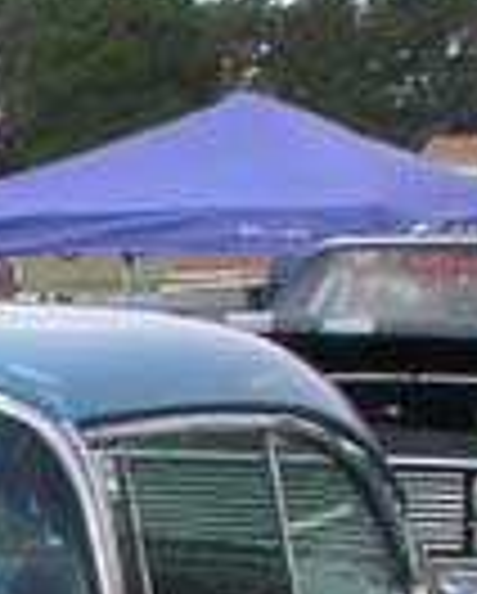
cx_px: -612
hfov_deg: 6.6
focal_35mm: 225
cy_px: 1030
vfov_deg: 8.3
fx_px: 3961
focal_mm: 7.85
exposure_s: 1/272
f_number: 6
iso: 100
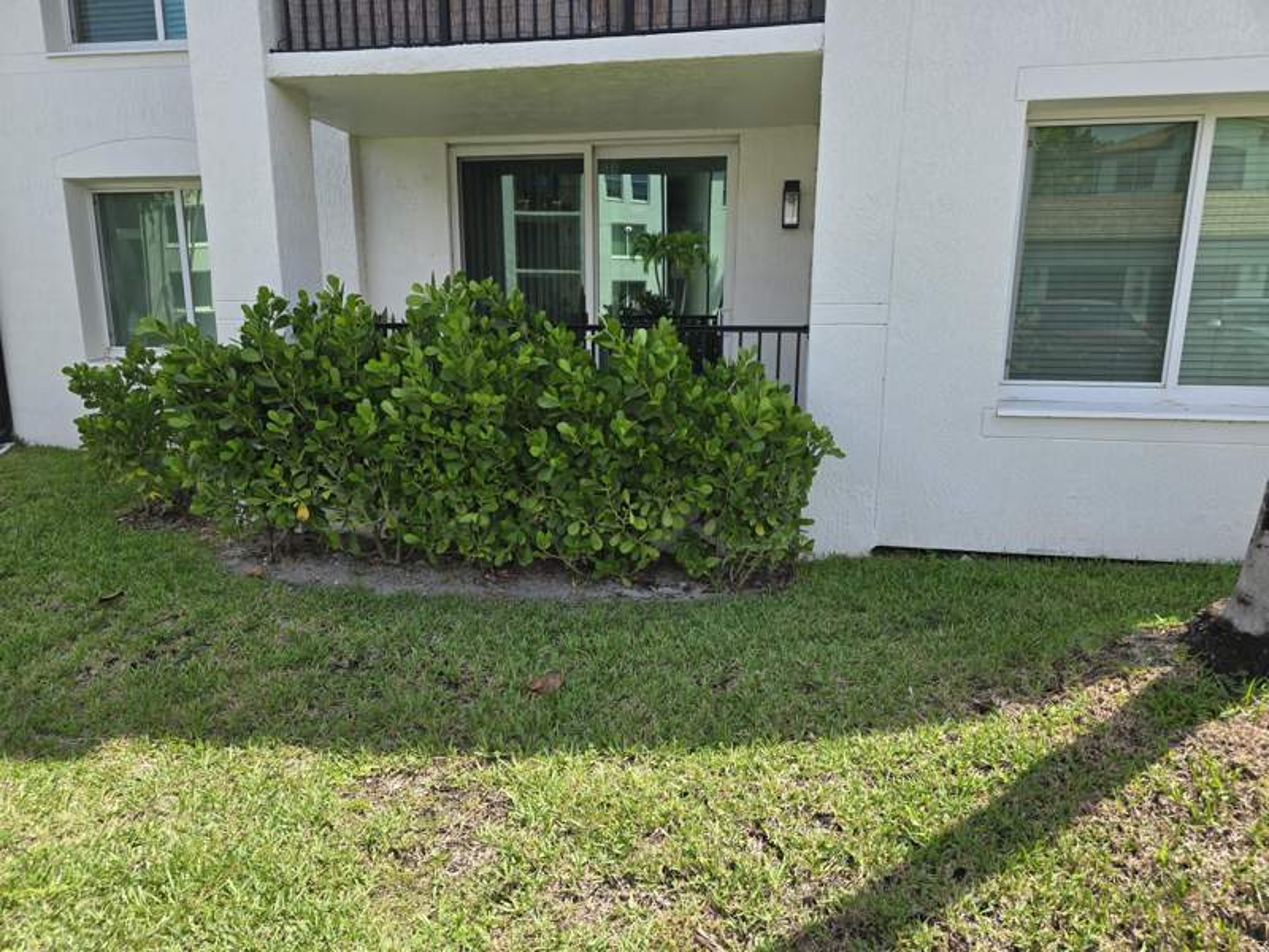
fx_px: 843
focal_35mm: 23
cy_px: 476
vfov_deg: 58.9
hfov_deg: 73.9
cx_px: 634
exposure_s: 1/334
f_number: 1.7
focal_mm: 6.3
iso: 12
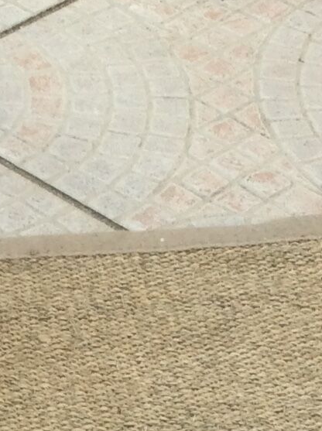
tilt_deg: -41.3
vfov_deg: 13.2
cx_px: 31
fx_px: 1853
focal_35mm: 149
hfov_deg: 9.9
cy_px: 355
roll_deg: -4.3
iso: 32
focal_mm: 3.3
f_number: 2.4
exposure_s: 1/295
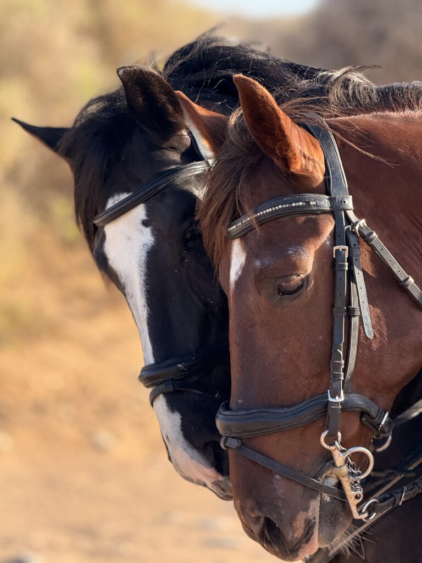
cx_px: 211
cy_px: 282
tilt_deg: -4.9
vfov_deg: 16.4
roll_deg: -1.9
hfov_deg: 12.3
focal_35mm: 120
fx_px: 1951
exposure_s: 1/290
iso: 64
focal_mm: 15.66
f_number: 2.8
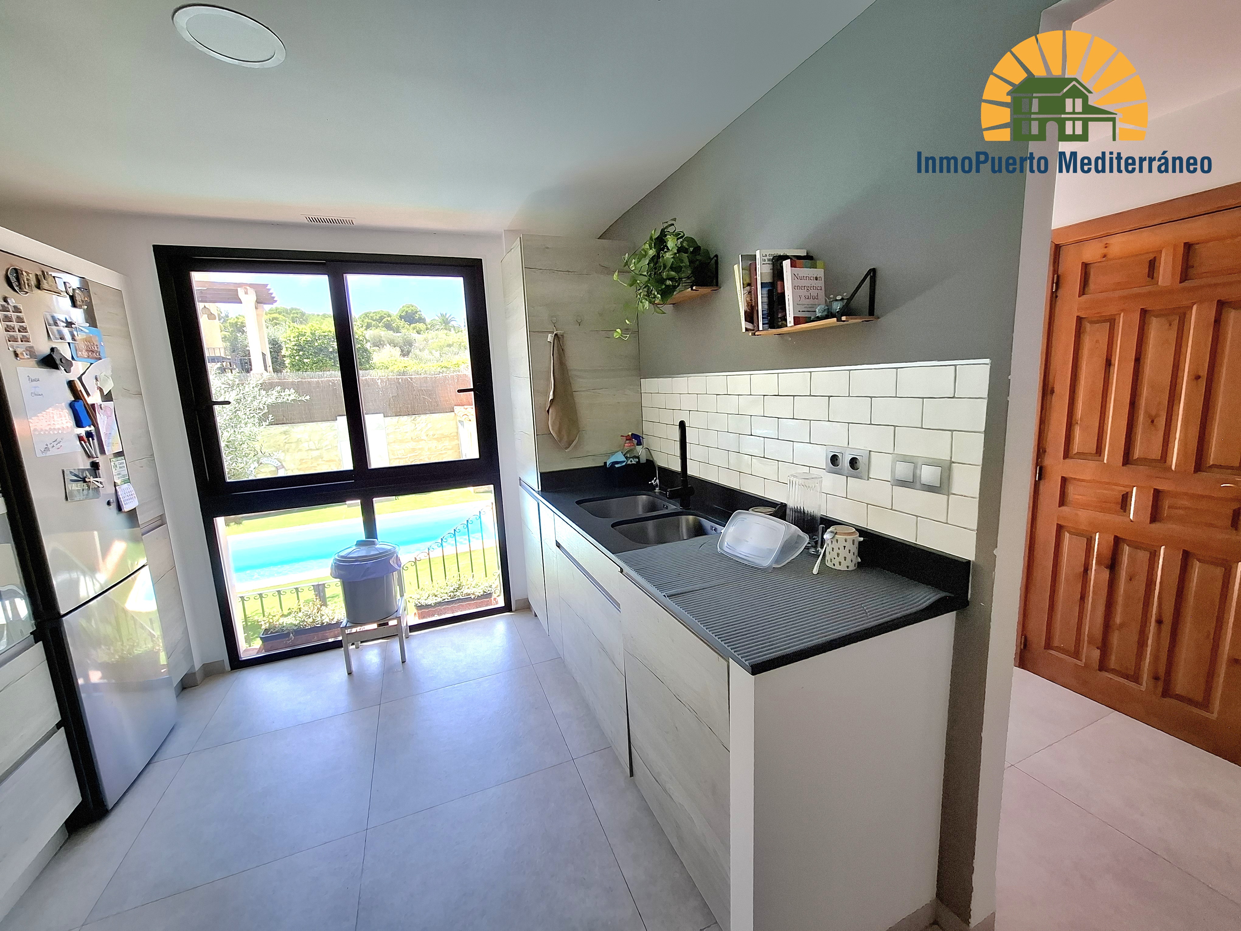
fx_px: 466
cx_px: 620
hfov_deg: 106.2
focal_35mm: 13
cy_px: 466
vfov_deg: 89.9
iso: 40
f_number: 2.2
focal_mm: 1.74
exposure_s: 1/119
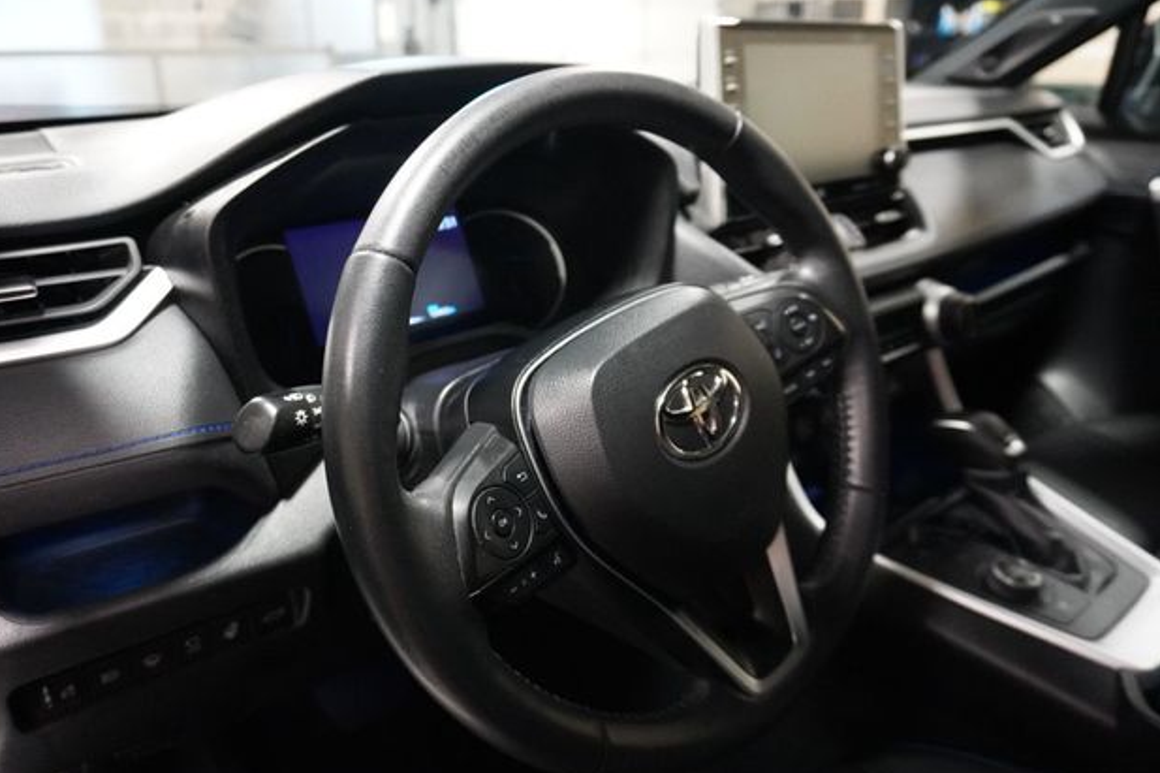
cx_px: 562
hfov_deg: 65.5
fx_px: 902
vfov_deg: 46.4
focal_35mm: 28
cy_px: 386
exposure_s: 1/60
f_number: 3.5
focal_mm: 18
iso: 6400
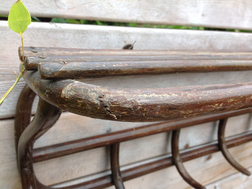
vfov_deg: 40.6
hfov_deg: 52.7
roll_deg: -4.2
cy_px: 94
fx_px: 254
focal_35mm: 35
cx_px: 126
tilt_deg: -17.6
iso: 50
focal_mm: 4.28
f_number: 2.4
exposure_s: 1/293
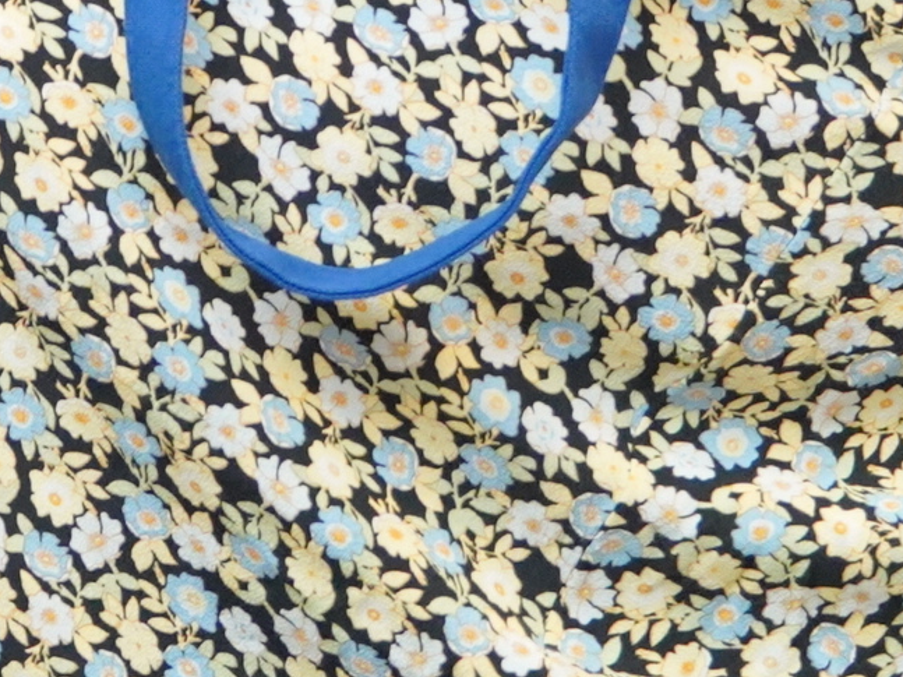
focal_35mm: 204
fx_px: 5312
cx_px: -406
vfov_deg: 6.8
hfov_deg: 9.5
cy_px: -1121
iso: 5000
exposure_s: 1/100
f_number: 3.2
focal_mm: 34.8
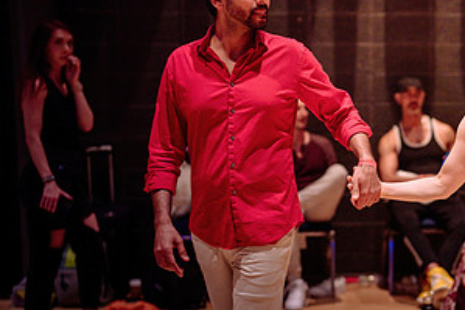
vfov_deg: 14.1
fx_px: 1252
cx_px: 448
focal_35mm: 97
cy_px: 222
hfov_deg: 20.5
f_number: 1.4
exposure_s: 1/250
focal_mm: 50
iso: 1600
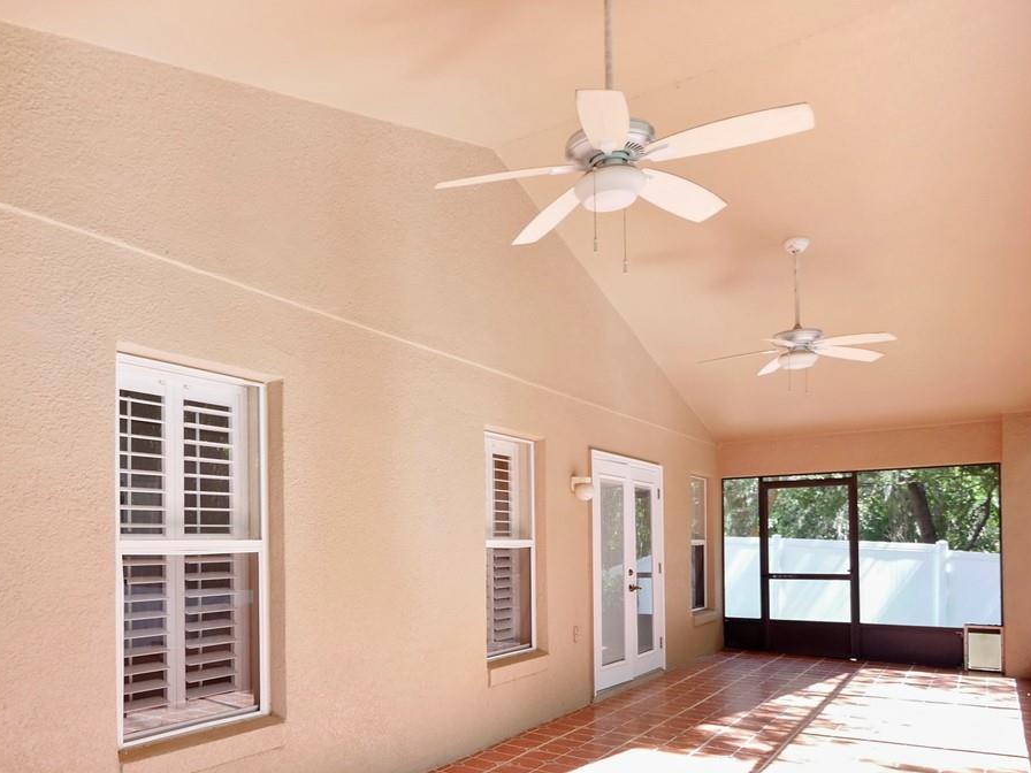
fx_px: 745
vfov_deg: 54.2
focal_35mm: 25
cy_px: 488
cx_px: 318
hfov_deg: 66.9
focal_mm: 7
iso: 320
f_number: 4
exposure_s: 1/60
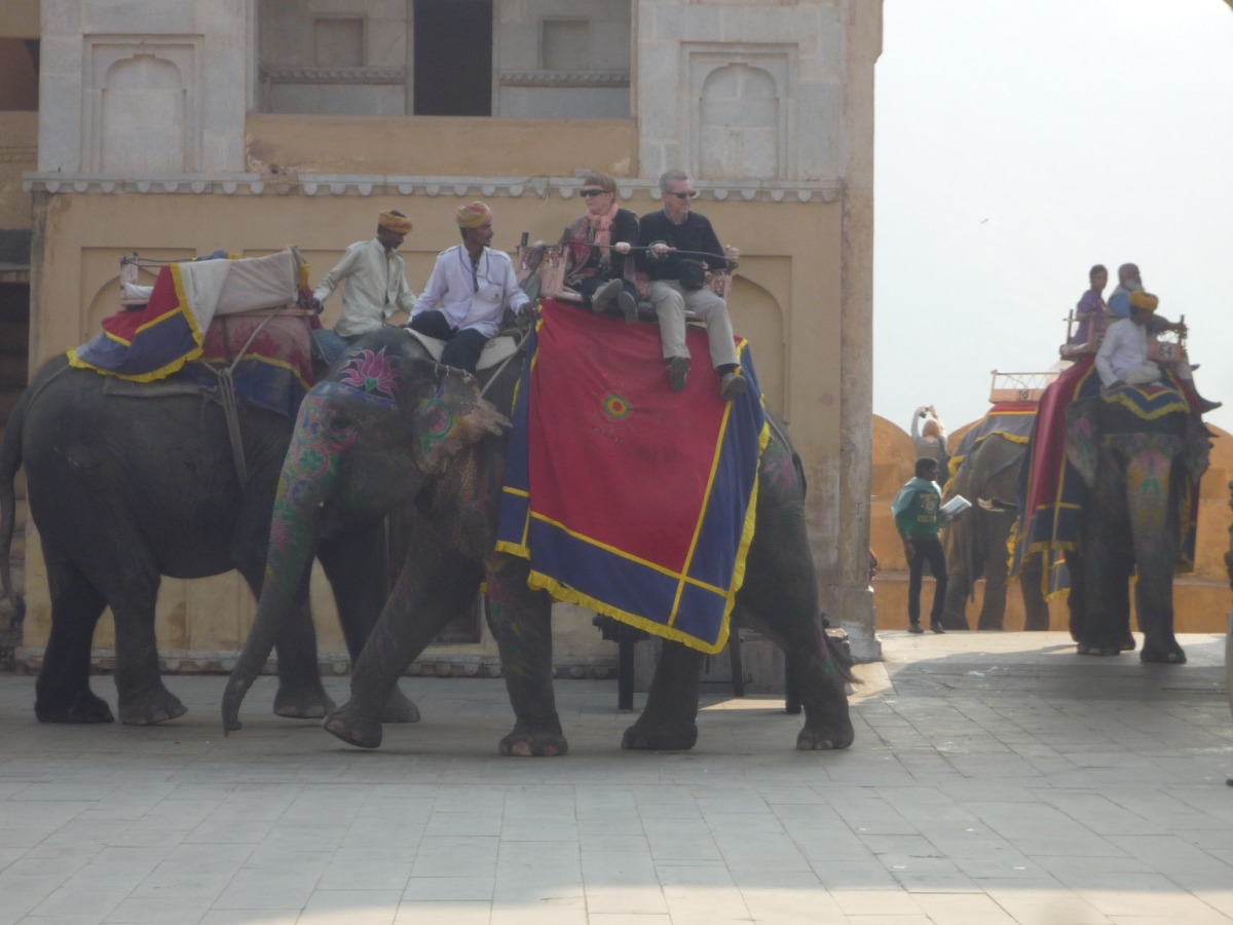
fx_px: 4274
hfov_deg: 16.4
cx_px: 616
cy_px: 462
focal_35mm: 120
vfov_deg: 12.3
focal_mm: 17.6
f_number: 5.6
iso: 100
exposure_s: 1/250
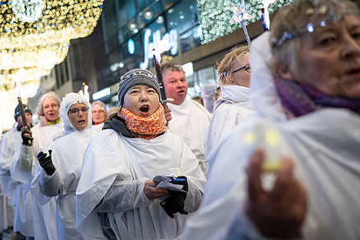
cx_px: 134
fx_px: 460
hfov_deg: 42.4
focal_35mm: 46
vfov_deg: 29.2
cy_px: 113
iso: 1000
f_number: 2
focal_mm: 35
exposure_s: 1/160
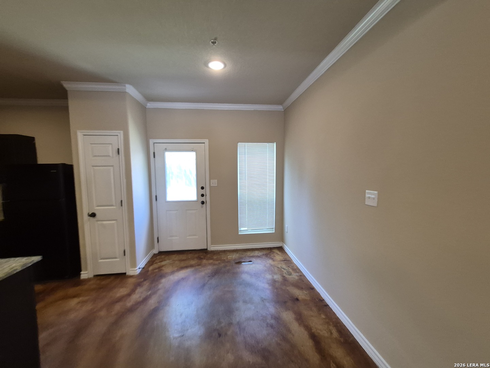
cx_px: 245
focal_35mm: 13
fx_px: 184
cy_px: 184
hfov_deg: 106.2
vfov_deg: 89.9
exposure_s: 1/60
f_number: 2.2
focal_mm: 1.74
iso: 200
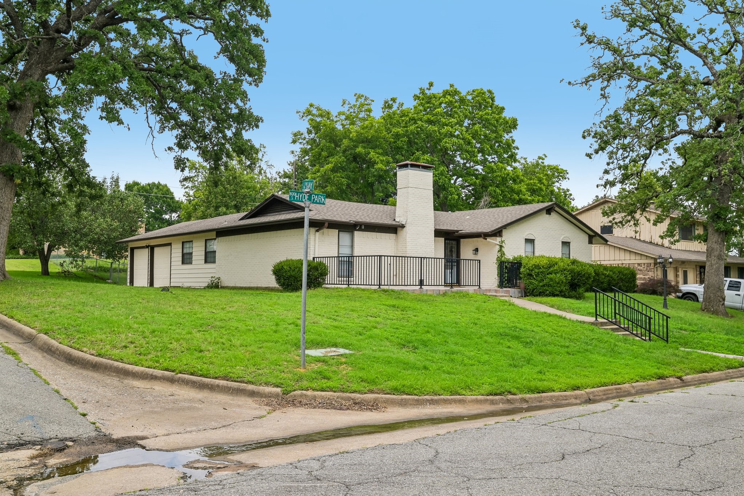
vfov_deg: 43.6
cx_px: 372
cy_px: 248
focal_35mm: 30
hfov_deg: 61.9
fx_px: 620
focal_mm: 30
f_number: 8
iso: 400
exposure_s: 1/640
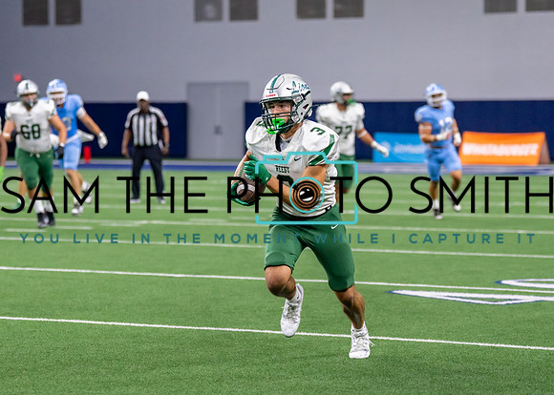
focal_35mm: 169
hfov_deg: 11.9
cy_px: 198
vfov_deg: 8.5
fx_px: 2661
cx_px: 255
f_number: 2.8
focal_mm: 106
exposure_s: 1/1000
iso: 1600
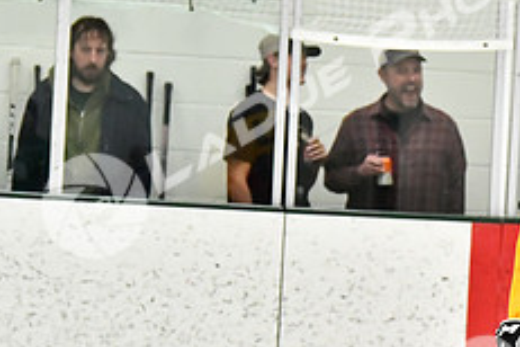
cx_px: 563
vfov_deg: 3.2
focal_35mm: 436
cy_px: 323
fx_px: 6297
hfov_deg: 4.7
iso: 5000
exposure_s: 1/1250
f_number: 2.8
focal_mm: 116
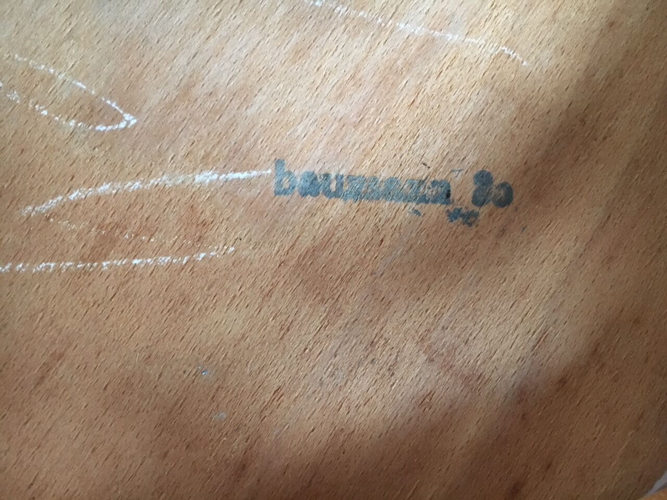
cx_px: 334
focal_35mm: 29
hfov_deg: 61.7
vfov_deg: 48.2
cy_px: 250
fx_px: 559
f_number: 2.2
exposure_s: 1/17
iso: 250
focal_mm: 4.15
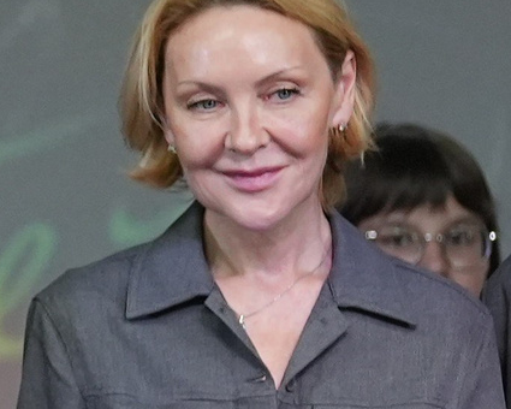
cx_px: -422
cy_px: 416
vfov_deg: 1.3
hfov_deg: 1.7
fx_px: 17422
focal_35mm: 1152
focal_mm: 136
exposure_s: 1/400
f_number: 2.8
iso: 1600
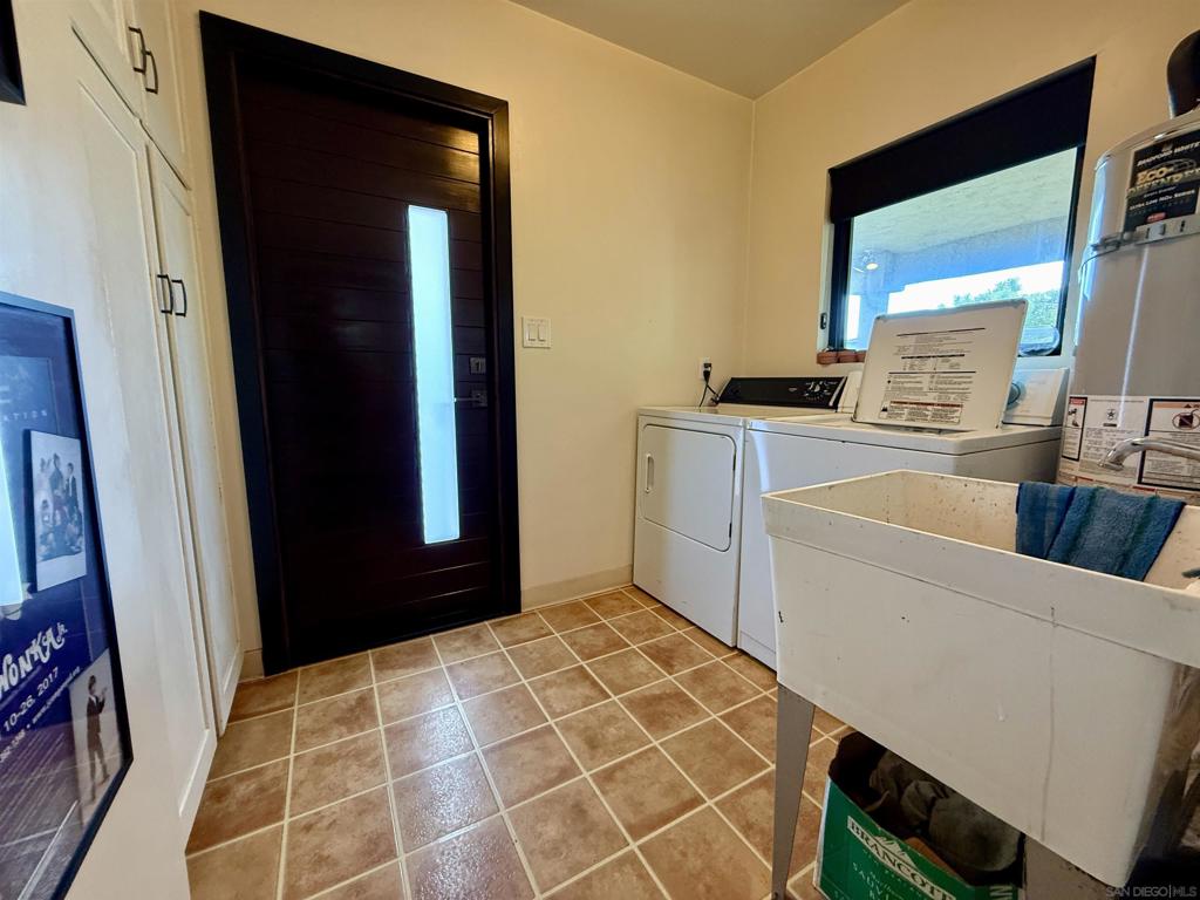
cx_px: 600
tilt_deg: -7.6
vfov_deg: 85.7
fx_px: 485
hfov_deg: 102.1
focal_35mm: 14
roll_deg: -0.1
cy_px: 450
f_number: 2.2
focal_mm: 2.22
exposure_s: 1/60
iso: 320
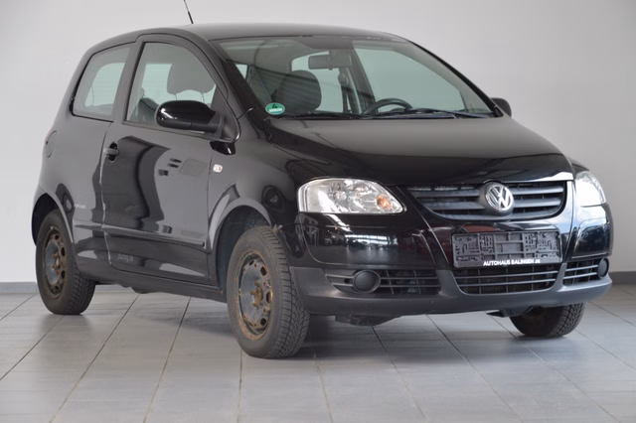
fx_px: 1986
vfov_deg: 12.2
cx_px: 318
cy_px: 212
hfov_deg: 18.2
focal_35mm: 112
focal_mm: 75
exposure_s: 1/60
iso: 640
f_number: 5.3
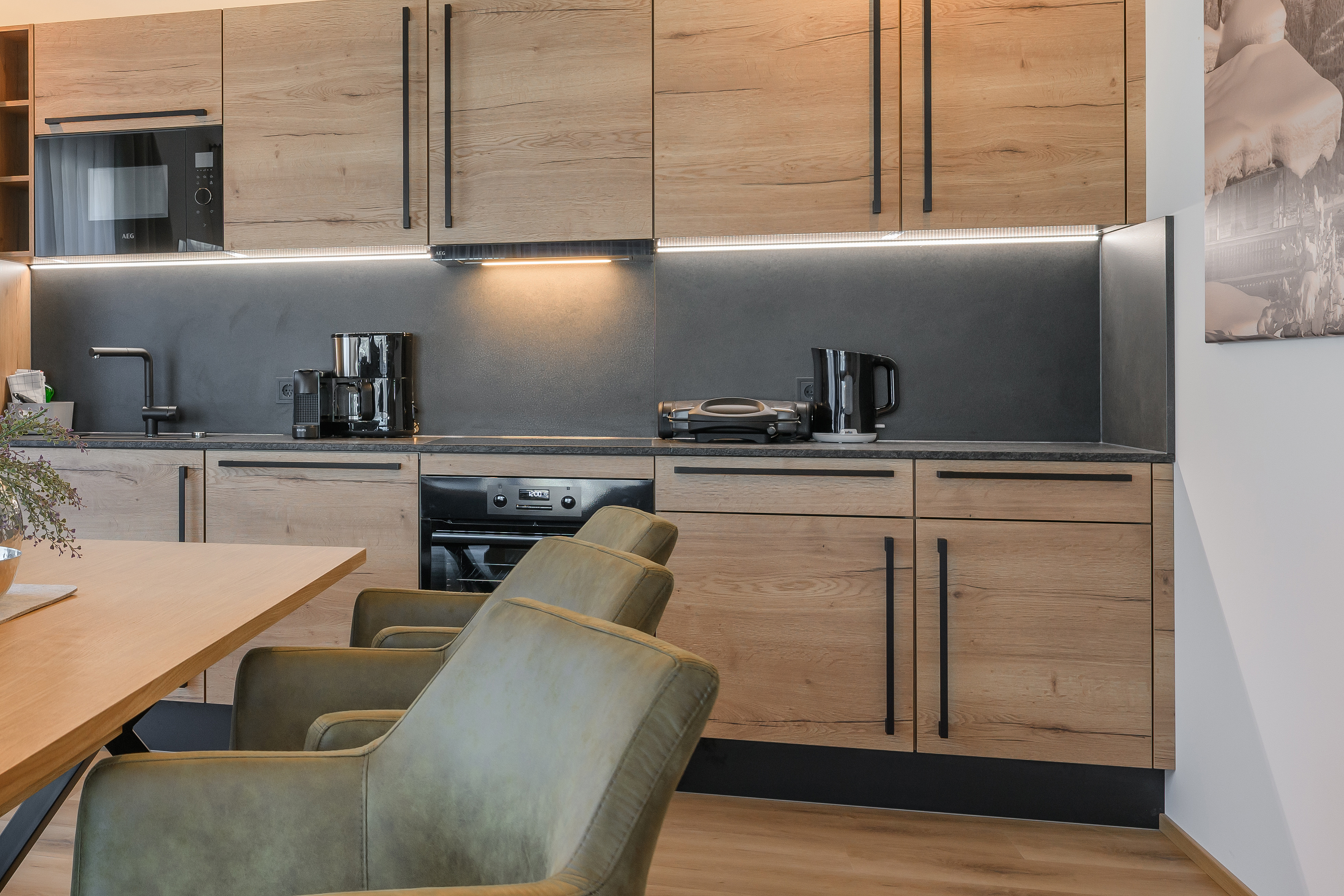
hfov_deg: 41.6
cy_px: 371
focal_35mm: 42
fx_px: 1568
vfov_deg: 31.8
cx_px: 66
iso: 140
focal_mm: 20
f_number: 8
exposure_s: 1/10
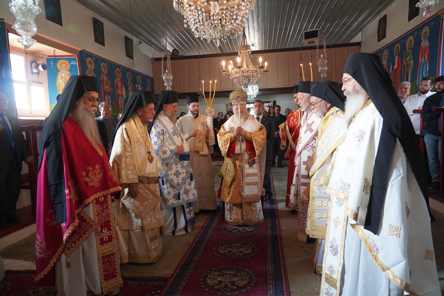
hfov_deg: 73.7
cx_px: 222
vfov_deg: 53.1
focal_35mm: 24
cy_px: 148
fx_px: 296
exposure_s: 1/160
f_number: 4
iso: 4000
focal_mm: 24
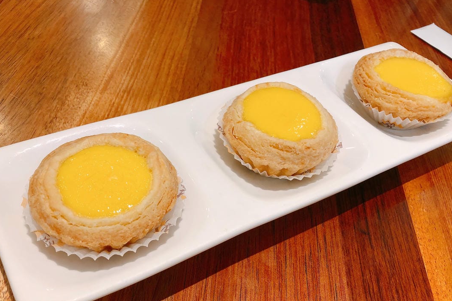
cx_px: 217
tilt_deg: -49.1
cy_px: 188
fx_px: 414
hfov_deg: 57.2
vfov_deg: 39.7
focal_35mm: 33
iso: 40
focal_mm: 3.99
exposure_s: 1/20
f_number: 1.8
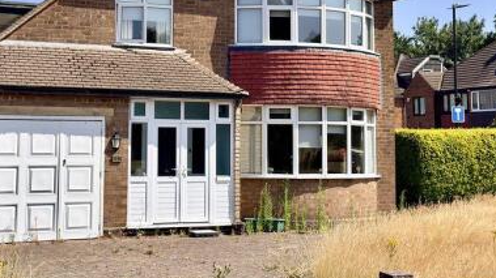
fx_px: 881
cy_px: 71
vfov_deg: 17.9
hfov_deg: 31.4
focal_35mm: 67
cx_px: 226
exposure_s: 1/4292
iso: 64
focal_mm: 6.76
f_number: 1.78
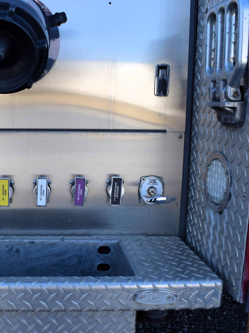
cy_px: 166
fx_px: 374
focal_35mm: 39
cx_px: 52
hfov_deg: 35.7
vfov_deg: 47.9
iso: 360
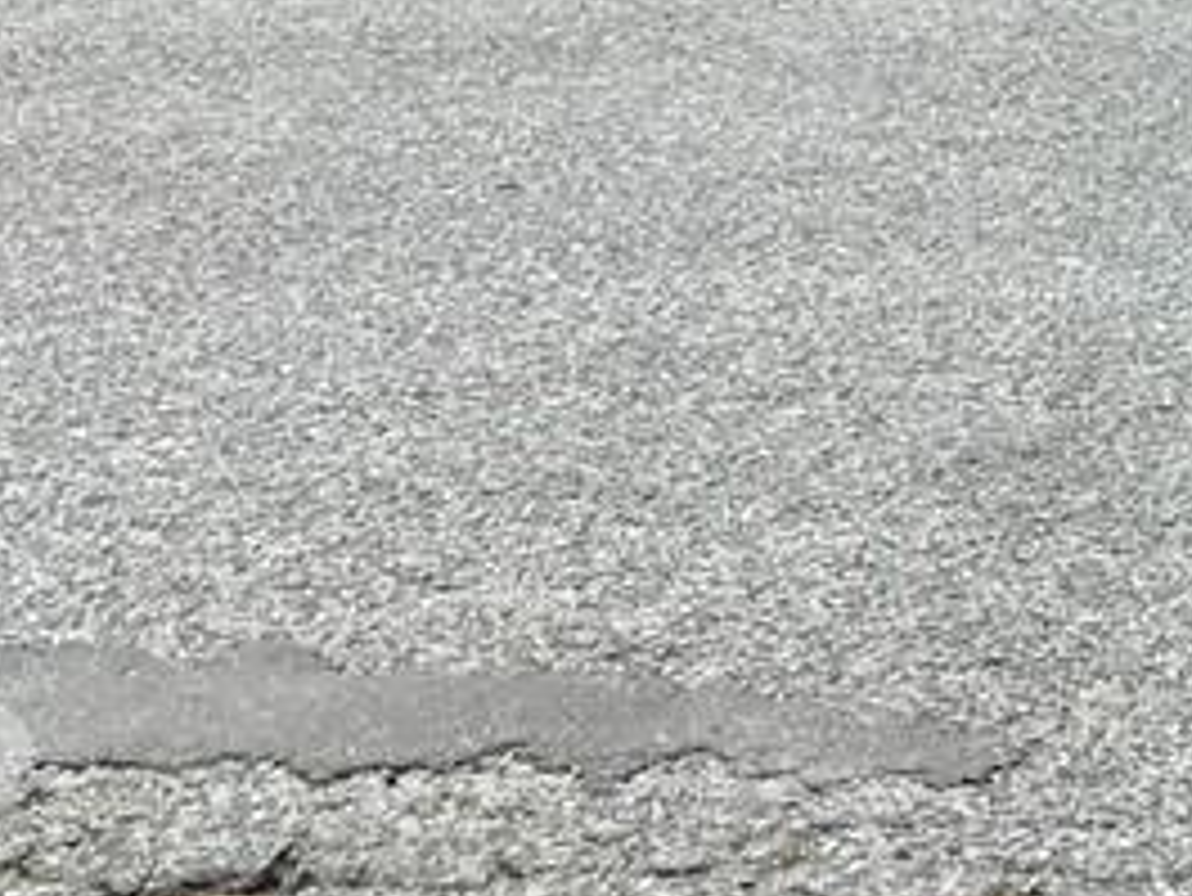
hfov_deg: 17.1
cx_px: 1570
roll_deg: -1.9
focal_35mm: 108
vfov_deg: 12.4
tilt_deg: +0.8
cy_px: -765
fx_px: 3721
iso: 20
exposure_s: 1/720
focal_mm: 3.99
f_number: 1.8
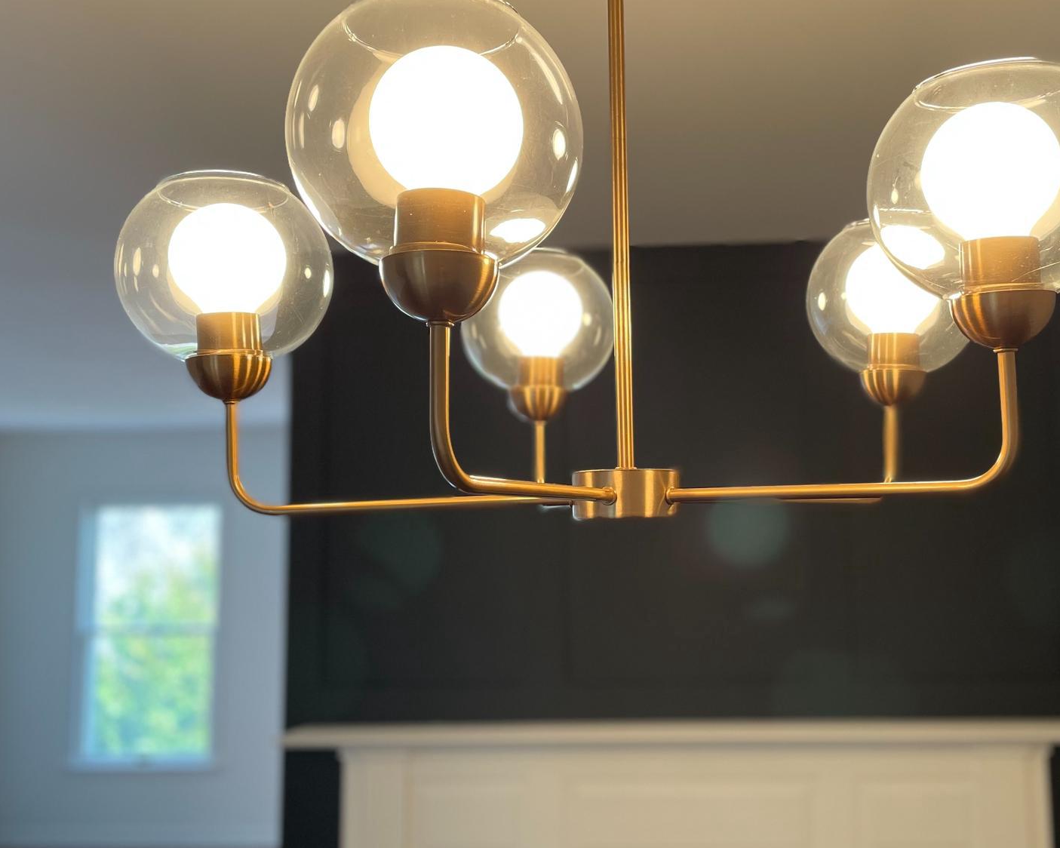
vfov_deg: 40.1
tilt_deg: +5.8
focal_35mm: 37
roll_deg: +0.7
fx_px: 1161
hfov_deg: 48.8
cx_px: 638
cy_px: 421
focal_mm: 4.2
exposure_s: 1/120
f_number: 1.6
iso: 80
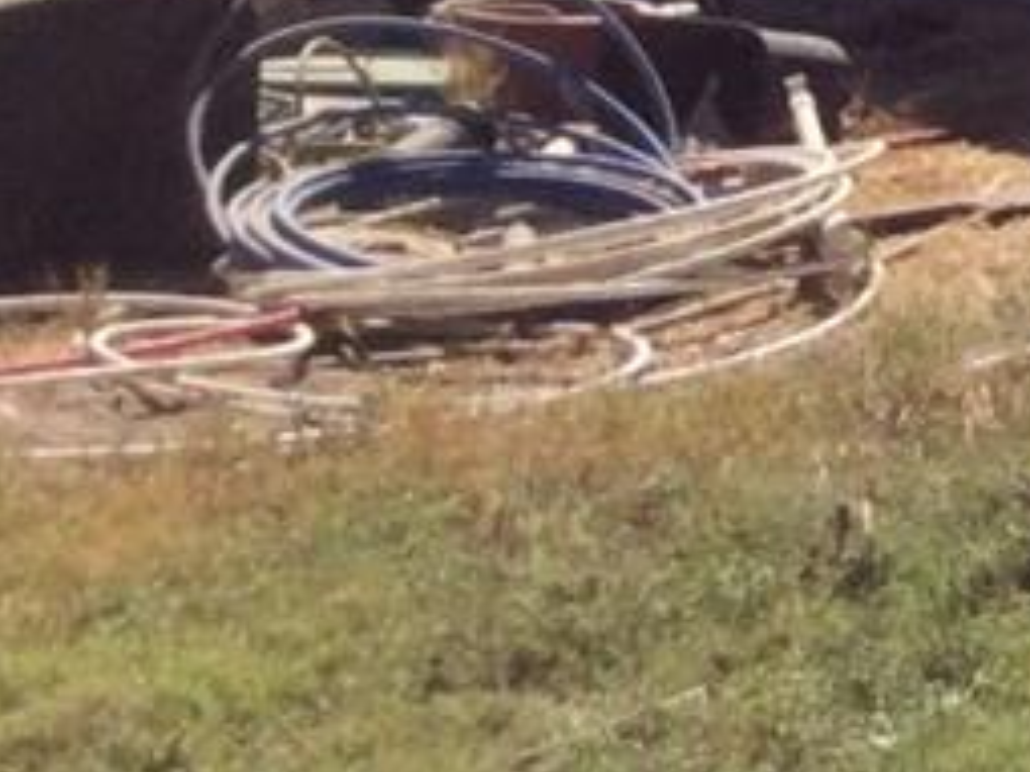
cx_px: 2957
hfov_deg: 8.9
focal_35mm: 188
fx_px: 5591
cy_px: -772
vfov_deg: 7.6
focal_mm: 3.3
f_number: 2.4
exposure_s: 1/1908
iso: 32
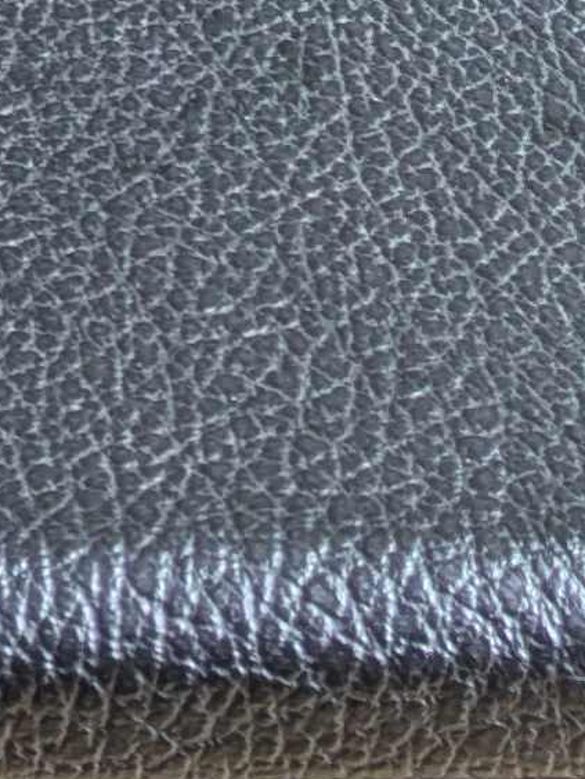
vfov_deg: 8.7
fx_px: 4349
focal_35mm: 193
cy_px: 2211
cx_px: -375
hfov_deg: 7.5
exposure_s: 1/99.9
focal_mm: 4.38
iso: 65
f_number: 1.73
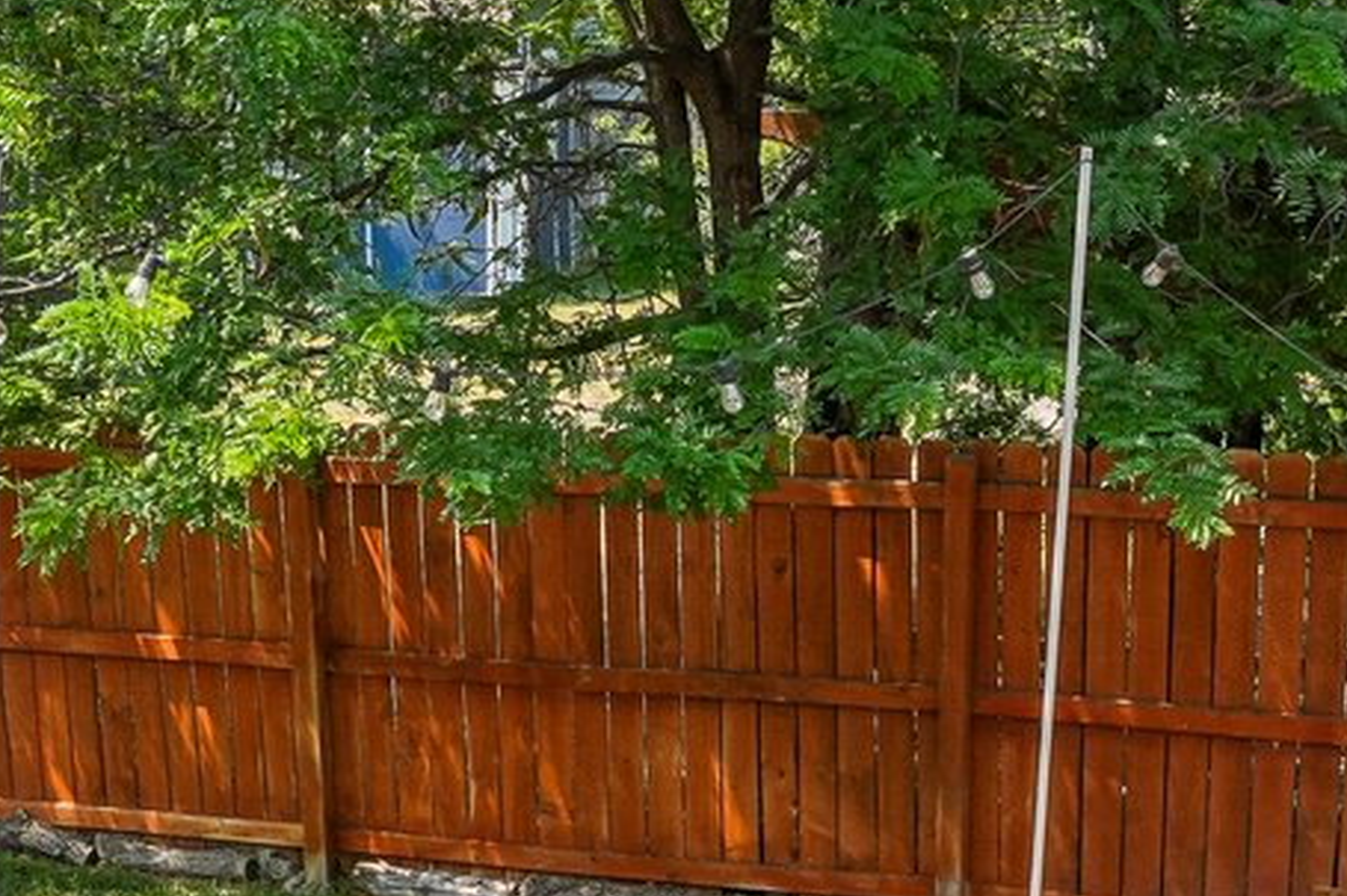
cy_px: 841
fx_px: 2777
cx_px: 690
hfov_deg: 27.3
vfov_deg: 18.0
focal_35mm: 74
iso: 100
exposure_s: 1/200
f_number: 8
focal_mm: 11
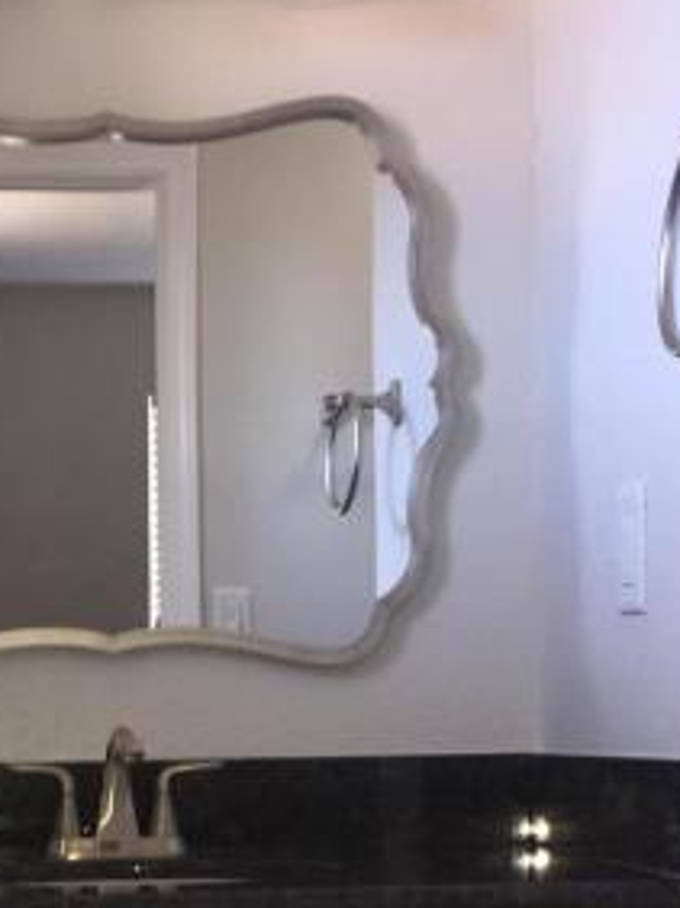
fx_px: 2072
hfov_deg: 18.4
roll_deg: +0.3
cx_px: 106
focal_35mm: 79
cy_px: 808
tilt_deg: -0.9
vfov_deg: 24.1
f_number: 2.2
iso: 50
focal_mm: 4.15
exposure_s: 1/30
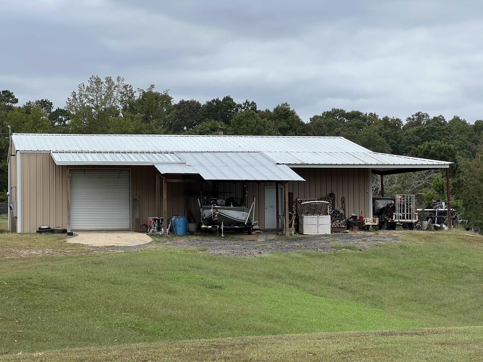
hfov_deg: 24.4
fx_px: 1116
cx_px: 244
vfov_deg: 18.4
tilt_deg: +2.3
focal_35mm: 80
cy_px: 184
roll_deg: +0.9
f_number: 2.8
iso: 32
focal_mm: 9
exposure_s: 1/238
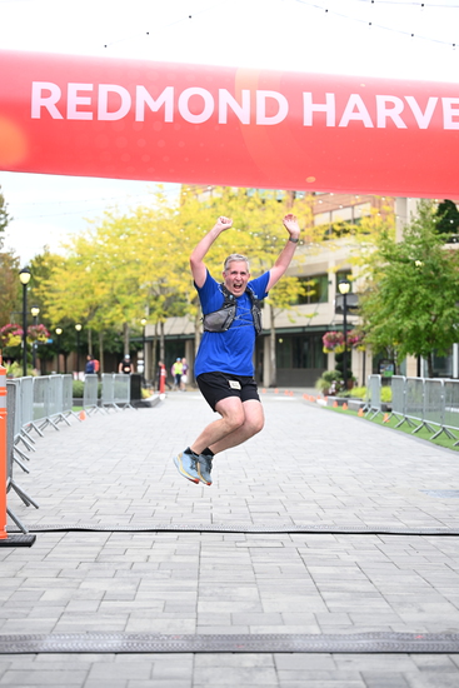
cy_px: 344
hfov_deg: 19.5
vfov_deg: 28.8
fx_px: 1338
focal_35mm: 70
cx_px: 230
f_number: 2.8
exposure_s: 1/1000
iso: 400
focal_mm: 70
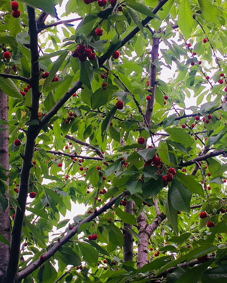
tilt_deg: +28.9
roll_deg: +1.2
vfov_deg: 29.1
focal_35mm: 65
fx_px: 546
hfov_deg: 23.4
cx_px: 83
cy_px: 169
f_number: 2.2
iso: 25
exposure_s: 1/171
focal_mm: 4.15
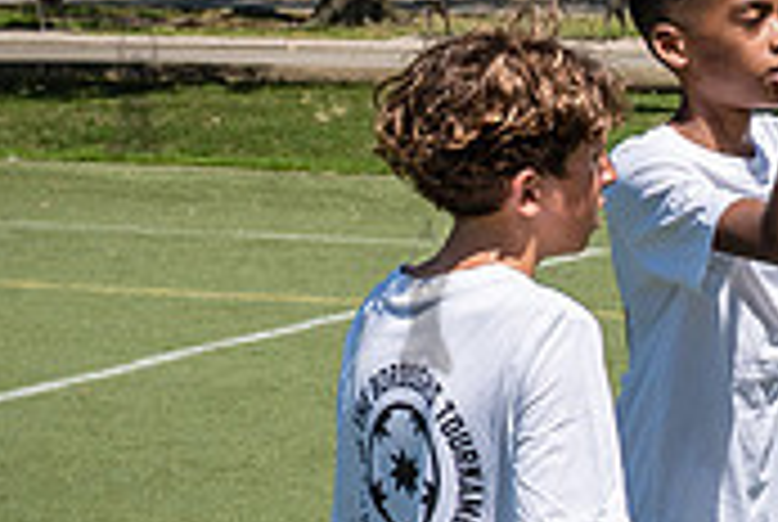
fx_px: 3399
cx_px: 1105
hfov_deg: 12.5
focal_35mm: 157
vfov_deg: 8.7
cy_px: 46
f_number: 5
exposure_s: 1/1600
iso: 200
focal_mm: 29
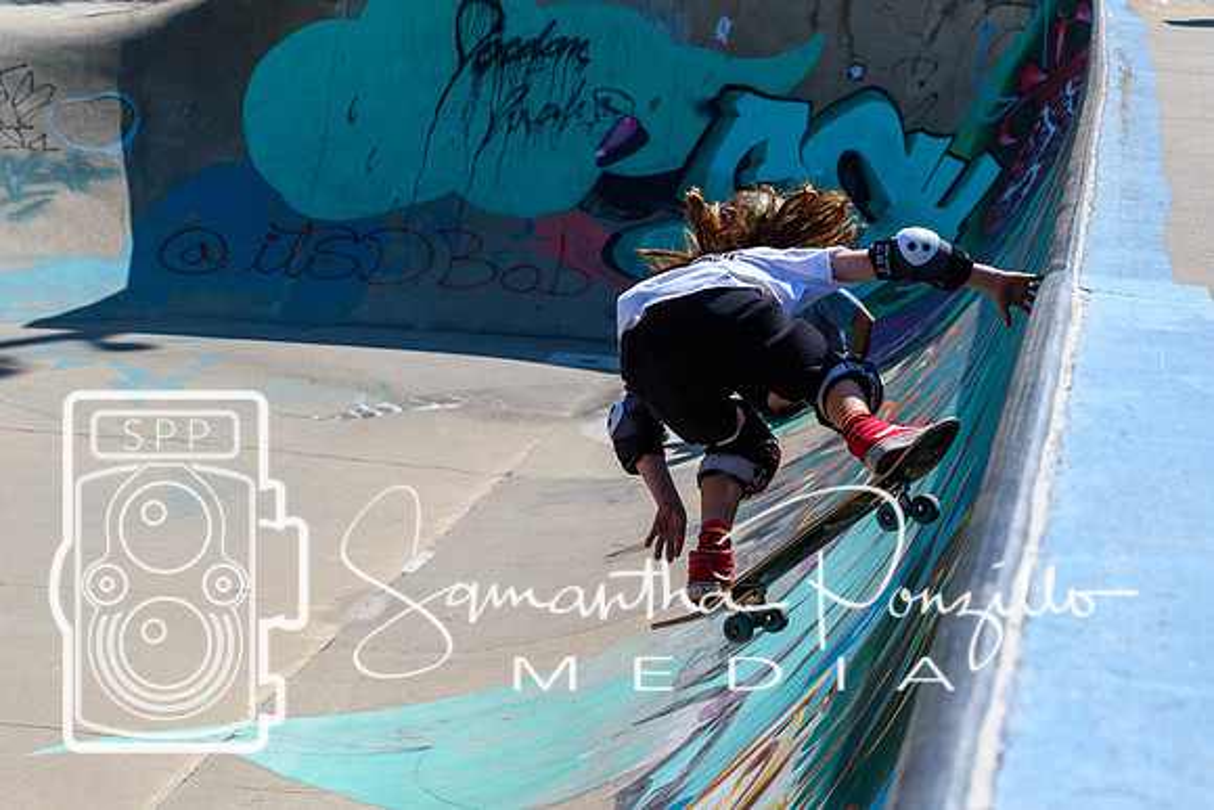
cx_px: 607
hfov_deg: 19.5
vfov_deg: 13.0
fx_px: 3541
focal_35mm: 105
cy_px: 405
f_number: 8
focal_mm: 70
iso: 200
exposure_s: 1/1000
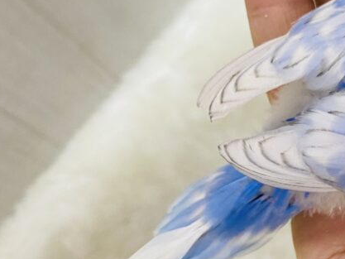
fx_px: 718
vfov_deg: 20.3
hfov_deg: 23.2
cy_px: 72
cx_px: 475
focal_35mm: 72
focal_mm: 4.25
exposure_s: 1/50
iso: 80
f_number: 1.8
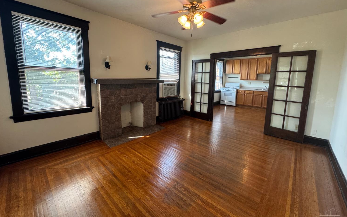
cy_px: 95
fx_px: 142
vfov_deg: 74.5
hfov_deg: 101.5
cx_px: 174
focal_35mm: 15
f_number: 2.2
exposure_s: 1/60
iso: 250
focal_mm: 2.22
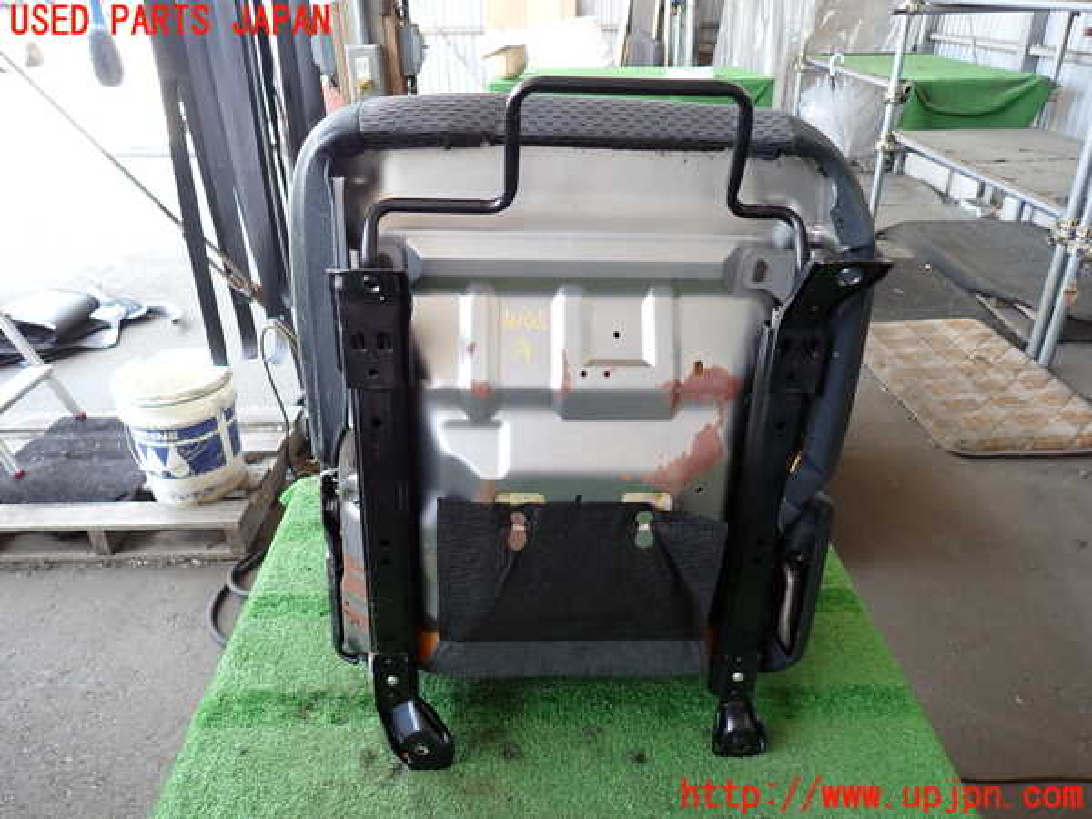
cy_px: 410
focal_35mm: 25
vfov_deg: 54.9
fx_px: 789
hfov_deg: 69.4
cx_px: 546
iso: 125
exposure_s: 1/60
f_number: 2
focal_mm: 4.5
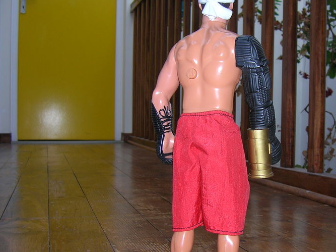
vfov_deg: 28.5
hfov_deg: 37.0
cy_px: 142
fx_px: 495
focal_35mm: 51
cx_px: 233
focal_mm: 5.7
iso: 50
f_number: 2.9
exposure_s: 1/60.1
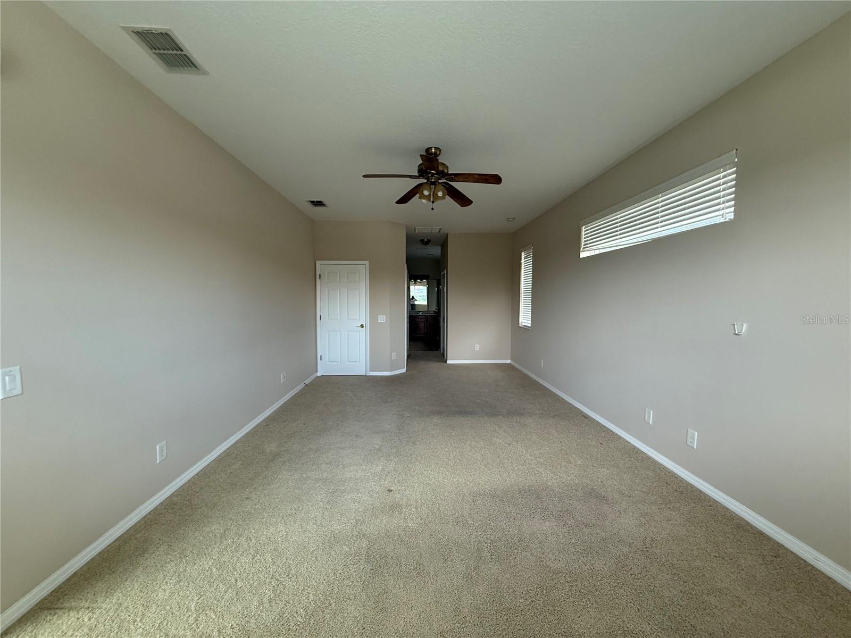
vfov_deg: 85.7
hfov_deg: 102.1
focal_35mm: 14
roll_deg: -0.4
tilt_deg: -3.0
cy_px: 319
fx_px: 344
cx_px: 426
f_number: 2.2
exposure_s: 1/60
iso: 250
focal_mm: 2.22
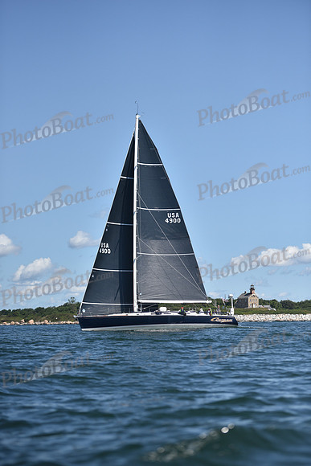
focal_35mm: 92
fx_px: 1191
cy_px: 233
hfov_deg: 14.9
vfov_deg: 22.1
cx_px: 156
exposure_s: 1/8000
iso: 250
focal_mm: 92
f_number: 3.2
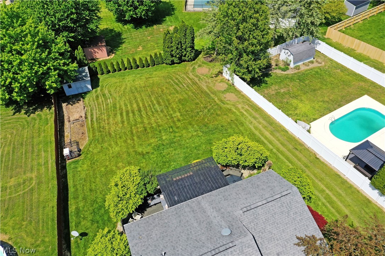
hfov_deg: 65.5
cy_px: 128
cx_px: 192
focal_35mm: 28
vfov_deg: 46.4
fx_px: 299
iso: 100
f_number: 5.6
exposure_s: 1/500
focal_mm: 10.26
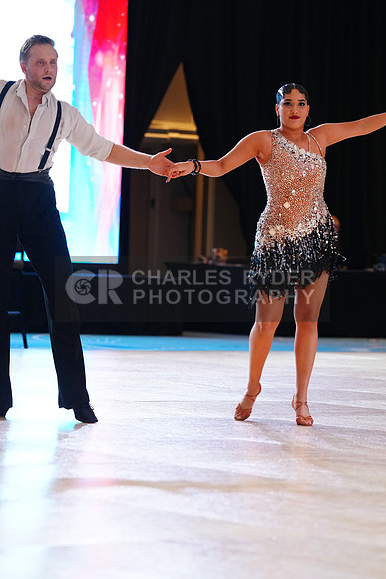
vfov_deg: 12.4
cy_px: 290
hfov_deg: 8.3
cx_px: 193
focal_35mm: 166
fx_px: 2668
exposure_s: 1/250
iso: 2500
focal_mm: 166
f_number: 4
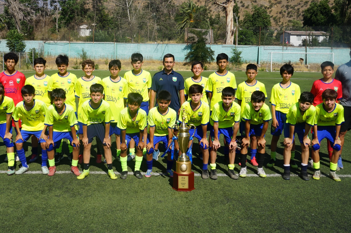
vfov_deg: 31.1
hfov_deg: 45.4
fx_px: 419
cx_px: 153
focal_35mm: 43
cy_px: 100
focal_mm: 33
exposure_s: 1/125
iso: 100
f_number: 14
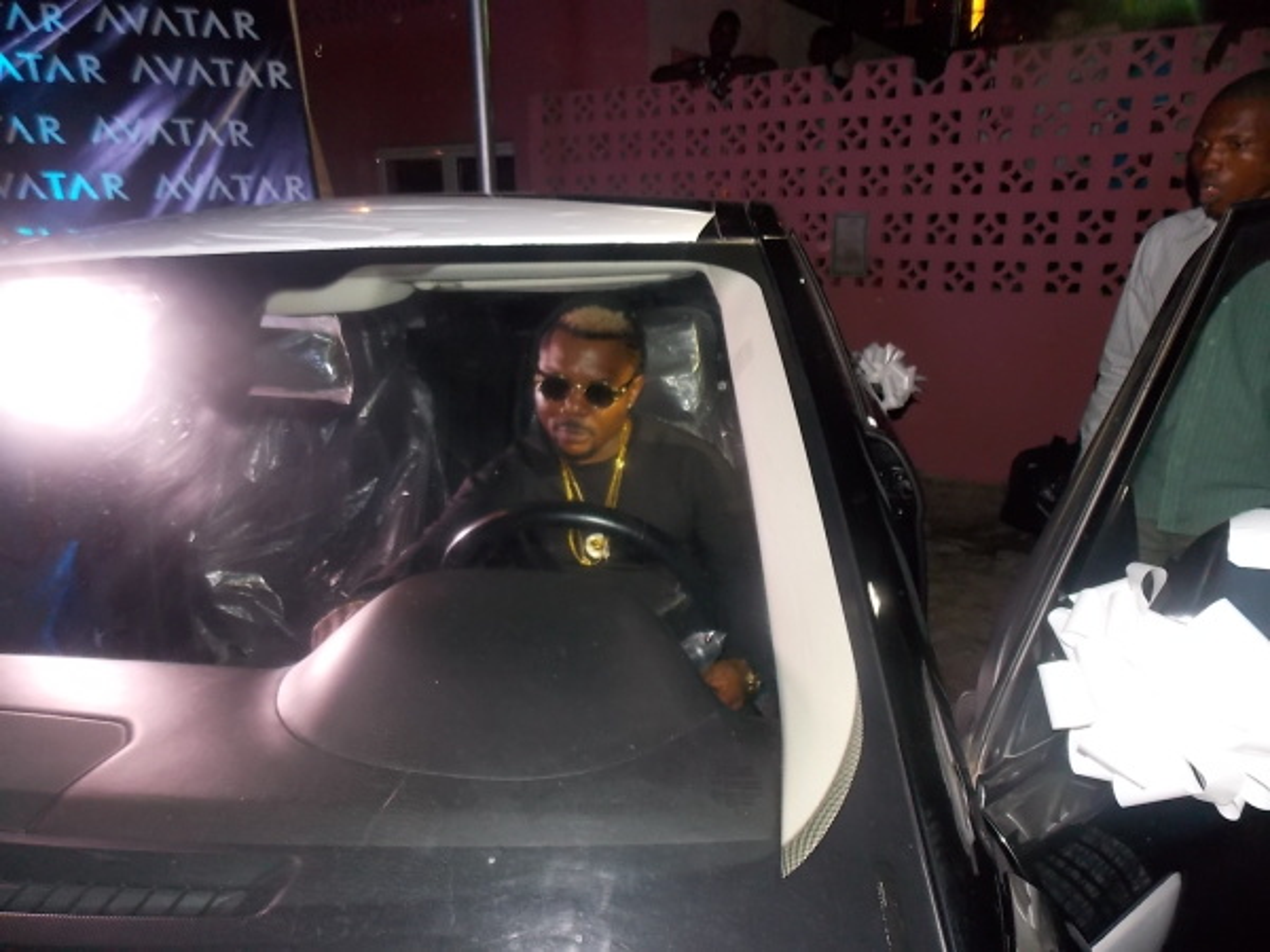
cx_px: 635
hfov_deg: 73.9
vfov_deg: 58.9
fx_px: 844
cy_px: 476
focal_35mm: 23
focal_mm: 4
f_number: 3.1
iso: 200
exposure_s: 1/30
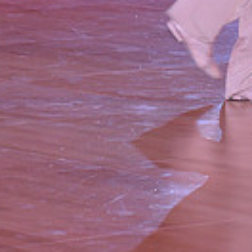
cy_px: -130
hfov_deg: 3.6
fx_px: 3995
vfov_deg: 3.6
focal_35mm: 485
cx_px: 312
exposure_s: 1/250
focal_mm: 130
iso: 2000
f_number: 5.6
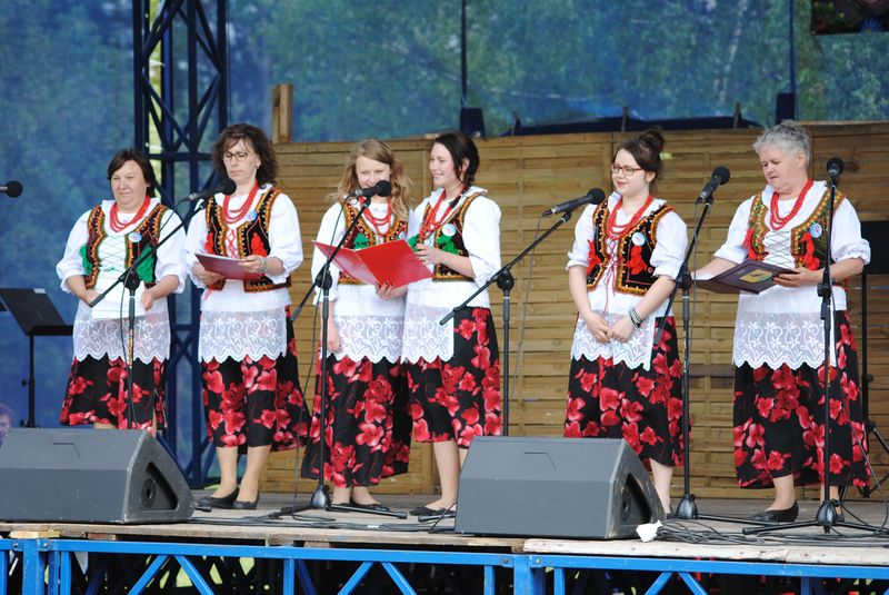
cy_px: 298
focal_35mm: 165
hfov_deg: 12.4
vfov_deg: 8.3
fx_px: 4078
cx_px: 444
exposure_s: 1/200
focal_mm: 110
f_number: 4
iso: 200
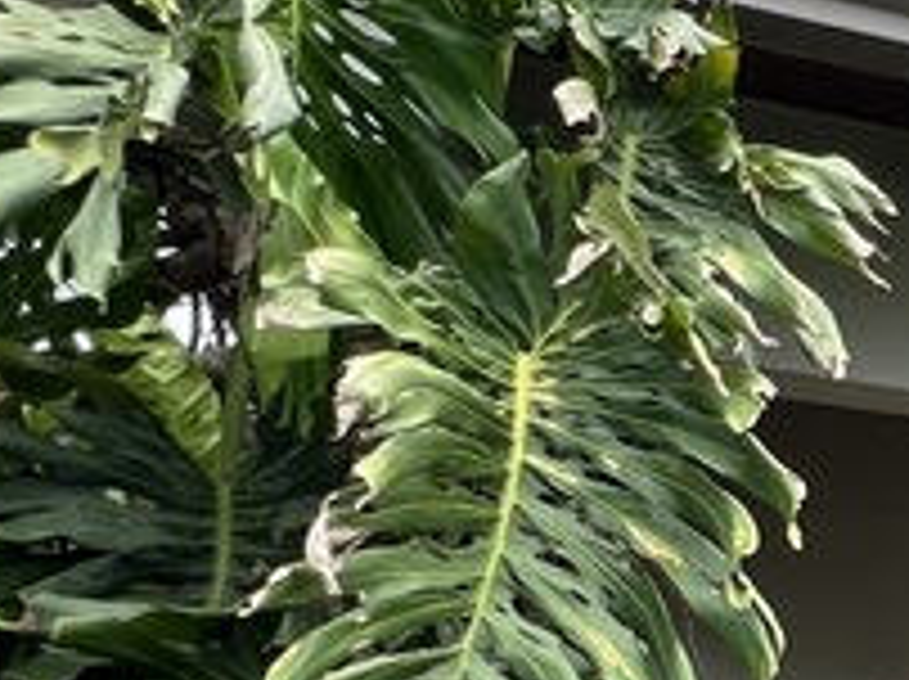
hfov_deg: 20.3
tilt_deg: -1.7
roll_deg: -0.8
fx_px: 1731
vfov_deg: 19.1
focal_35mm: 66
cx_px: 1660
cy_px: 1063
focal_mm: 1.57
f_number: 1.8
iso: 32
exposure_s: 1/274
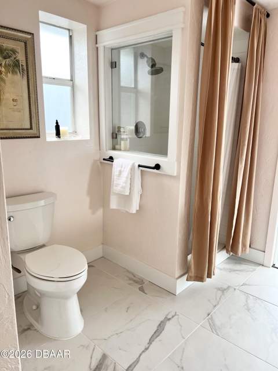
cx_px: 139
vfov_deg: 67.3
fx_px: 278
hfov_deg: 53.1
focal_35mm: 26
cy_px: 186
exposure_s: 1/120
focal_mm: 5.7
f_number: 1.5
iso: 64
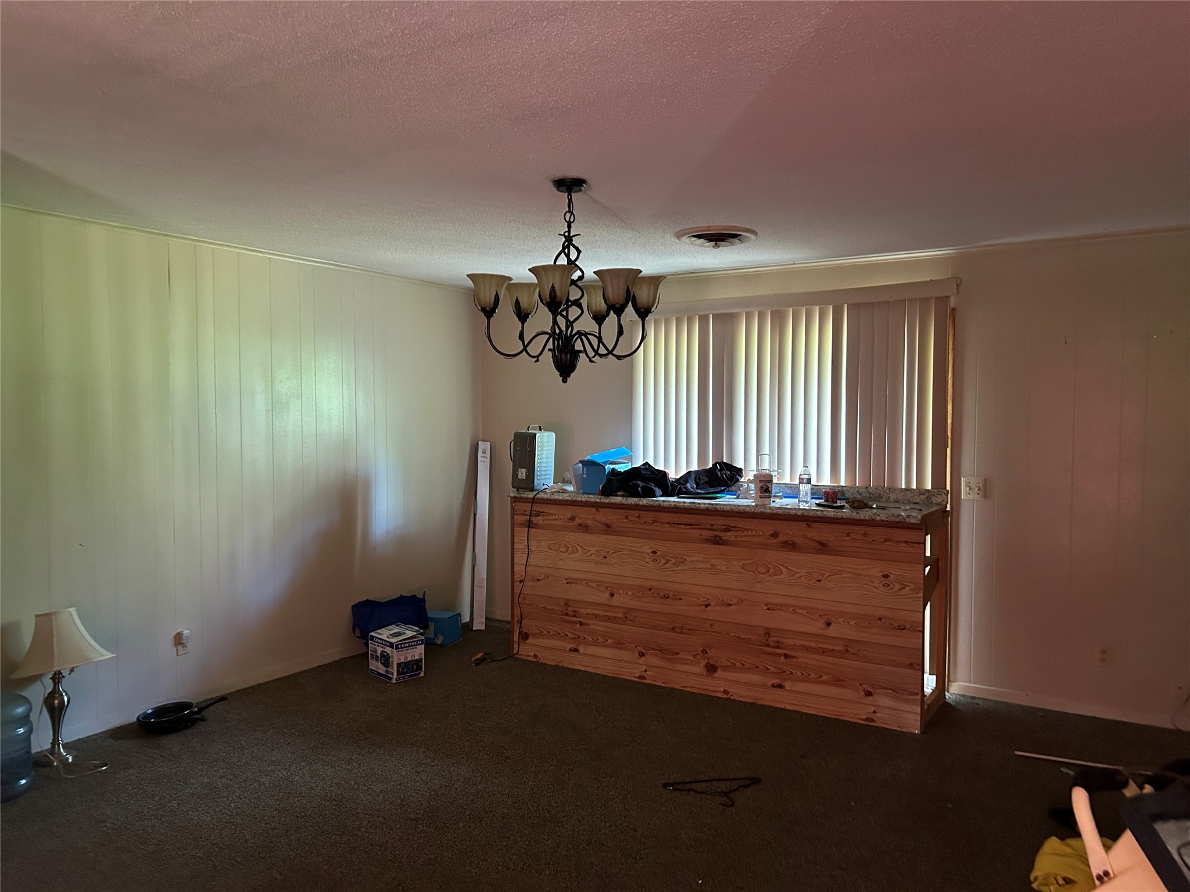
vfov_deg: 53.1
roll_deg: -0.5
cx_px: 595
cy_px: 446
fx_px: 894
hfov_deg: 67.3
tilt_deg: -2.5
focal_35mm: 26
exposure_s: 1/40
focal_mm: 5.7
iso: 640
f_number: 1.5
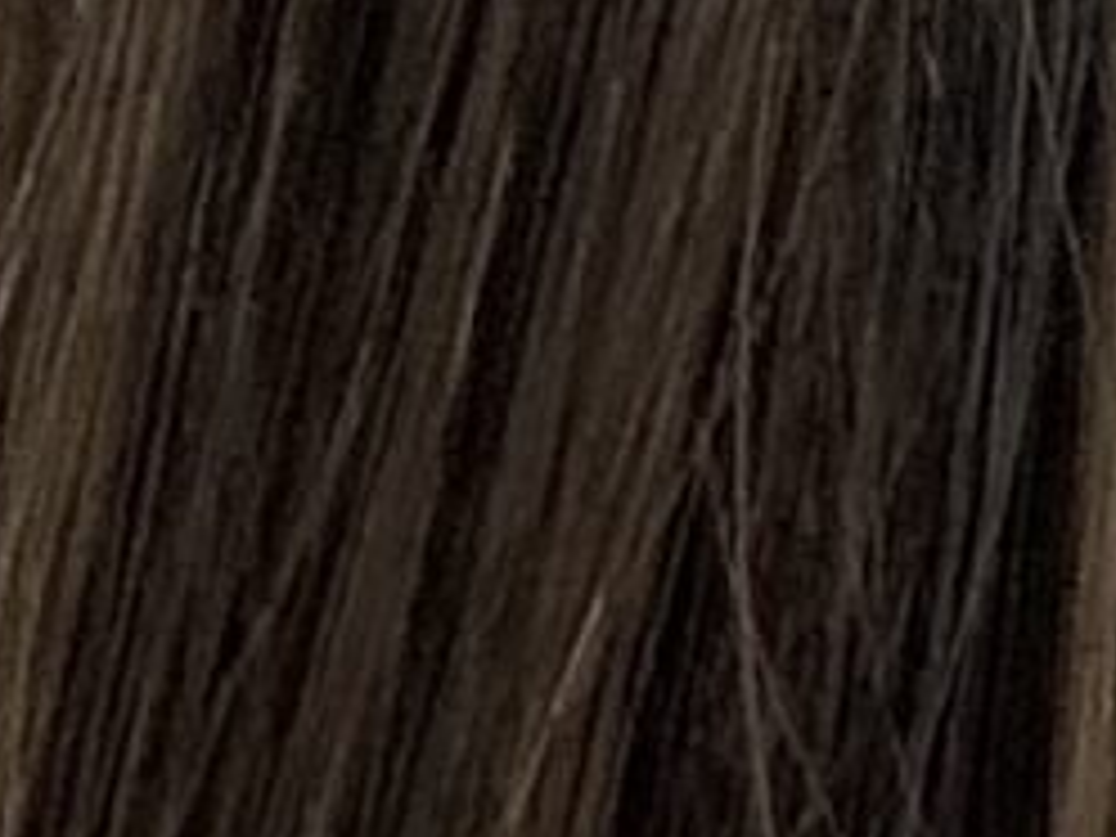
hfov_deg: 6.3
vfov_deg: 4.5
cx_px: 2020
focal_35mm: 310
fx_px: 9994
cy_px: 3046
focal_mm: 2.71
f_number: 1.9
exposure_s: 1/60
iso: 320
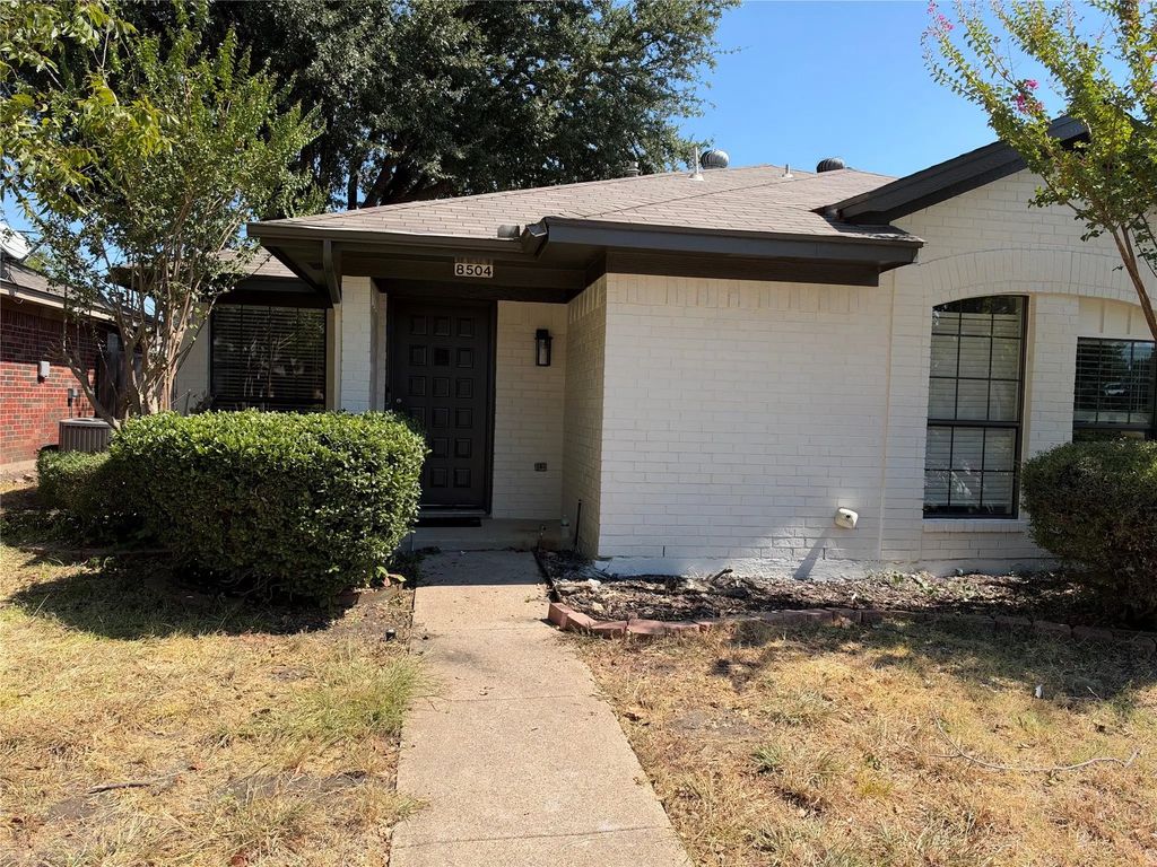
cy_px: 434
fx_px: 802
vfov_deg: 56.8
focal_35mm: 24
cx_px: 578
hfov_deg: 71.6
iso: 80
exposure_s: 1/2577
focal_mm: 6.93
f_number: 1.8
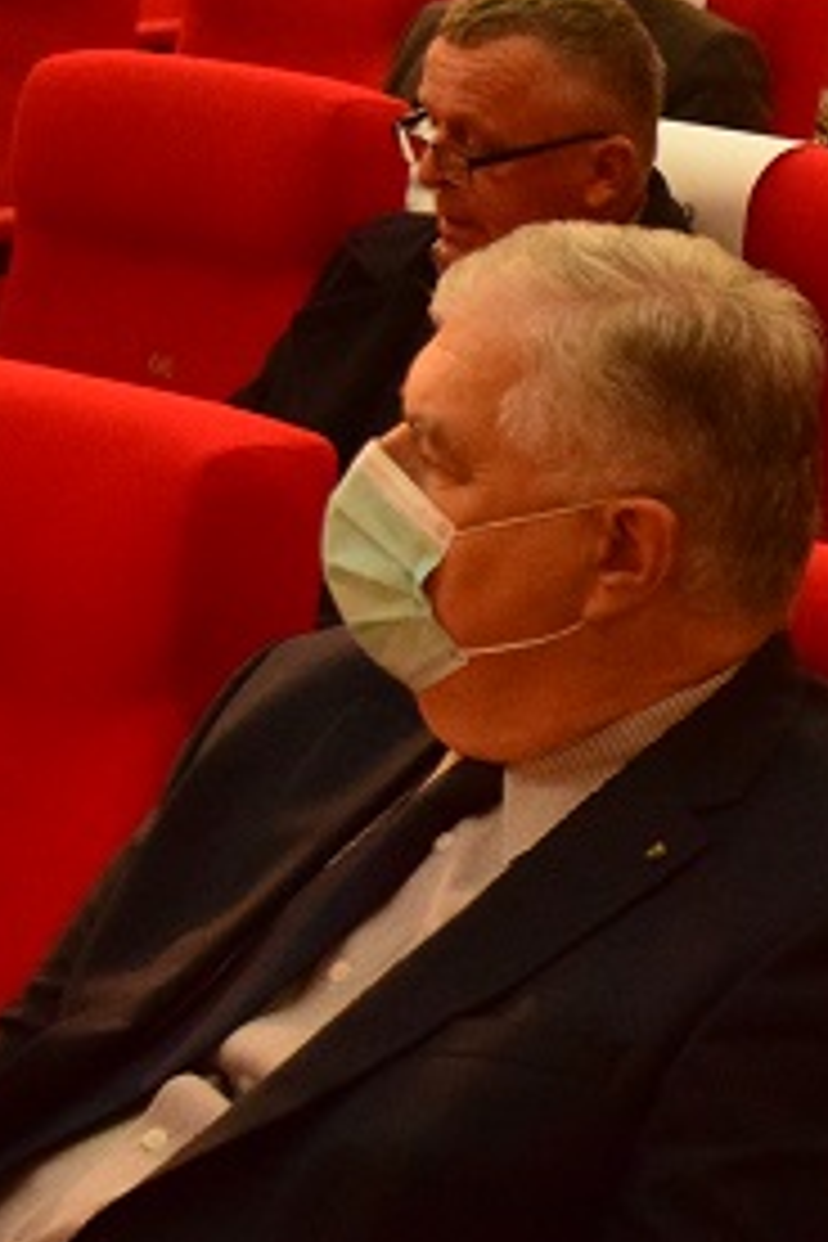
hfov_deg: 11.2
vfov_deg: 17.4
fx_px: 4052
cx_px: 1282
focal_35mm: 117
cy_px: 497
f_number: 4
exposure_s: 1/80
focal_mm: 27
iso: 6400
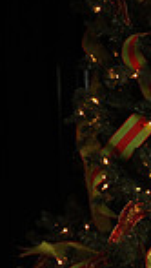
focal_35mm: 132
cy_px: 326
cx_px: 464
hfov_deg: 7.9
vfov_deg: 15.6
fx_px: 937
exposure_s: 1/125
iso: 1000
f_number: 5.6
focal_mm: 32
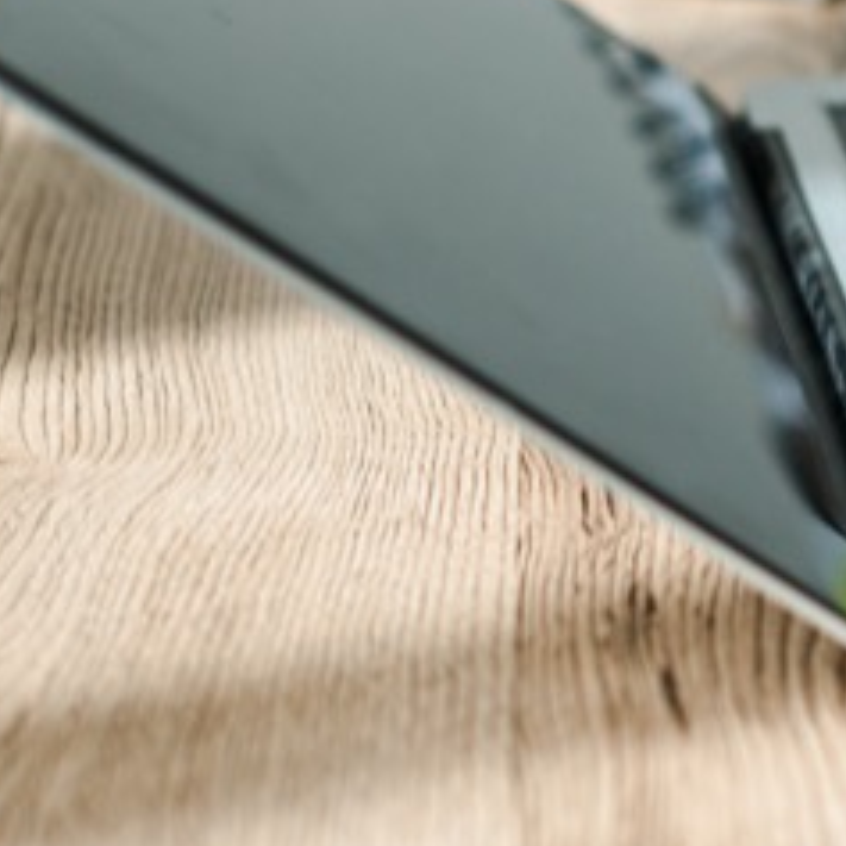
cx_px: 1389
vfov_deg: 9.8
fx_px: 4949
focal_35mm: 179
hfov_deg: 9.4
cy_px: 398
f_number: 3.2
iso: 100
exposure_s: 1/640
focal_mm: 50
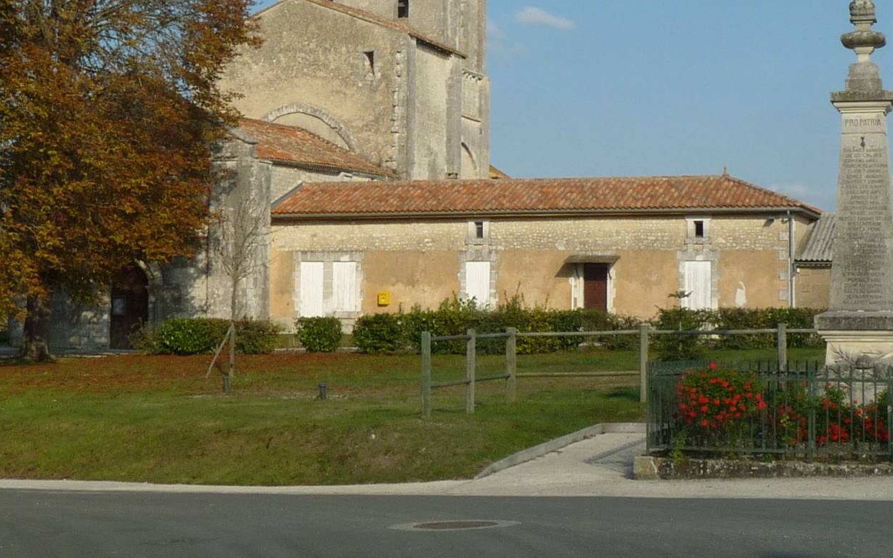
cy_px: 145
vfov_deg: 16.4
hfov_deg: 26.1
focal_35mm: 79
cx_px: 452
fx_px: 1923
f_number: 6.3
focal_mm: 5.9
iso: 100
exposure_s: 1/400
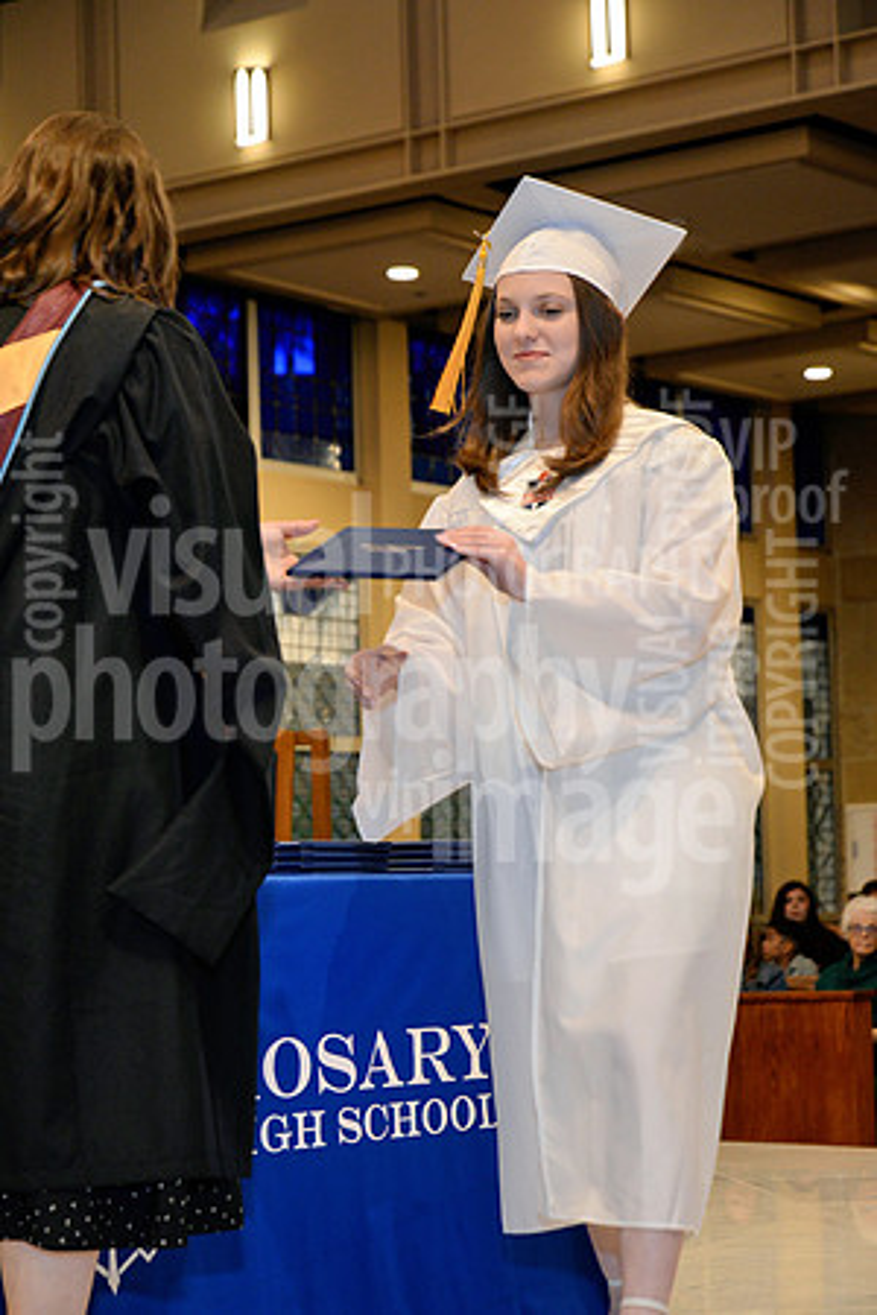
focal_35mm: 85
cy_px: 658
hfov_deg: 16.1
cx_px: 438
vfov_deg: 23.9
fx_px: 3106
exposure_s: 1/80
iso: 2500
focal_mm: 85
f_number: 6.3
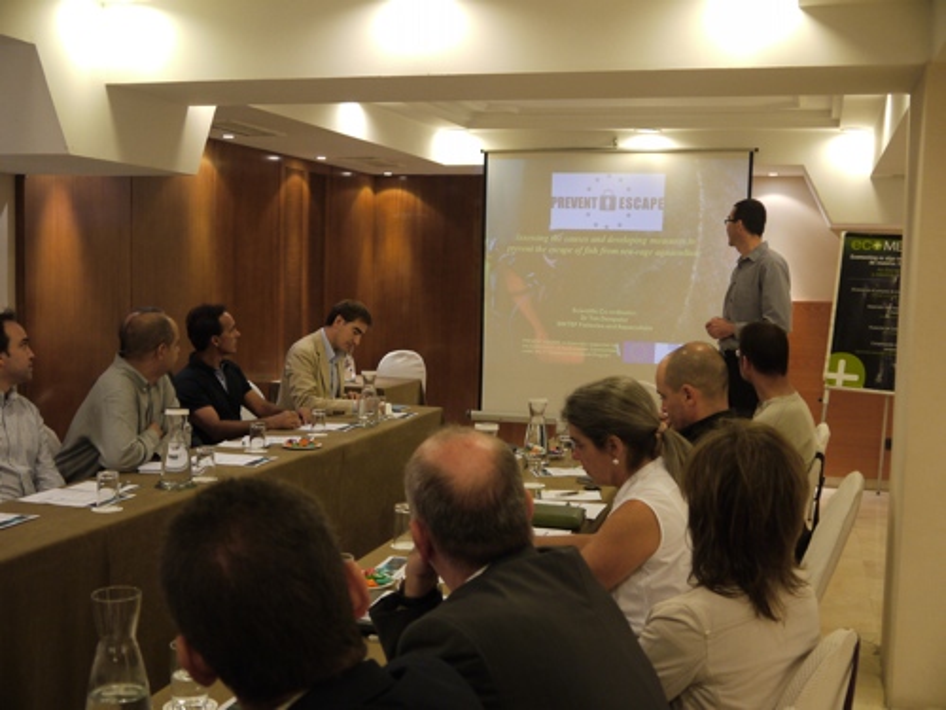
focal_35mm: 44
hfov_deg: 42.9
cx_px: 473
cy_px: 355
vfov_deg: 32.9
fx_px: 1202
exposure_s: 1/20
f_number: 4.4
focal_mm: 22
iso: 400
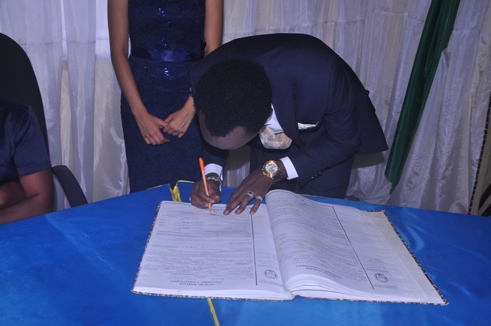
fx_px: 490
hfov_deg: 53.2
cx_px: 246
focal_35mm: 36
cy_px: 163
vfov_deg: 36.8
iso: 500
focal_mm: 24
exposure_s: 1/200
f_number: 7.1
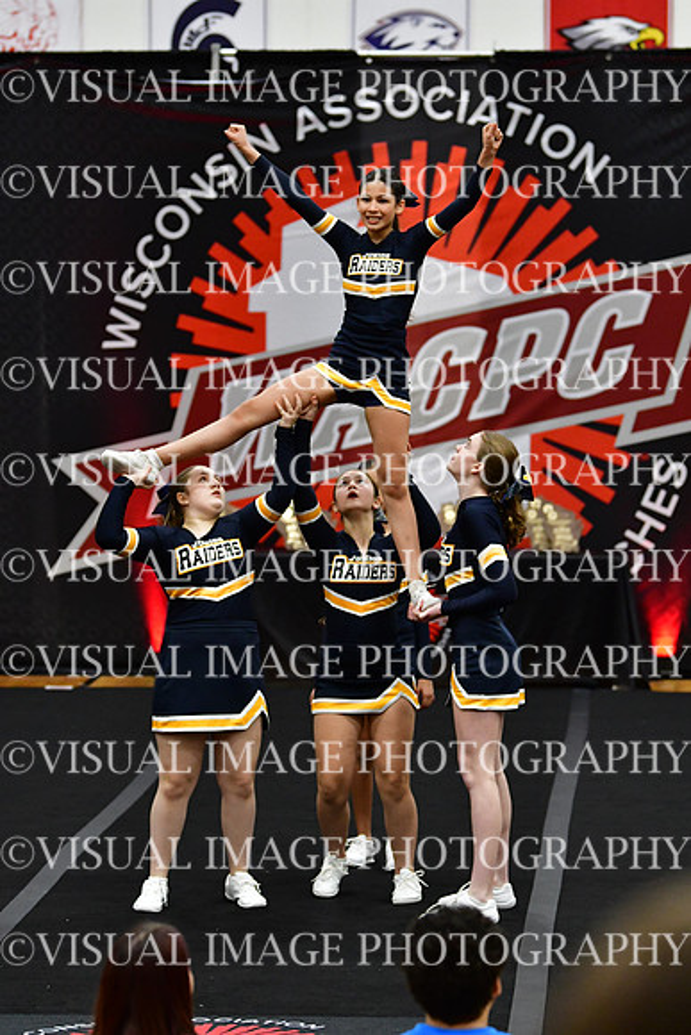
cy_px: 518
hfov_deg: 8.7
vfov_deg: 13.1
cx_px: 346
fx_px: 4517
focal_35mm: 157
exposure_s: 1/800
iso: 4000
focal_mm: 105
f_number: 2.8
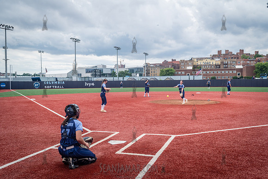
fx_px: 261
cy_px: 90
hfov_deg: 54.4
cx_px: 134
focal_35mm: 35
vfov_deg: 37.9
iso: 400
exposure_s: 1/2500
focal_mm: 35
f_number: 4.5
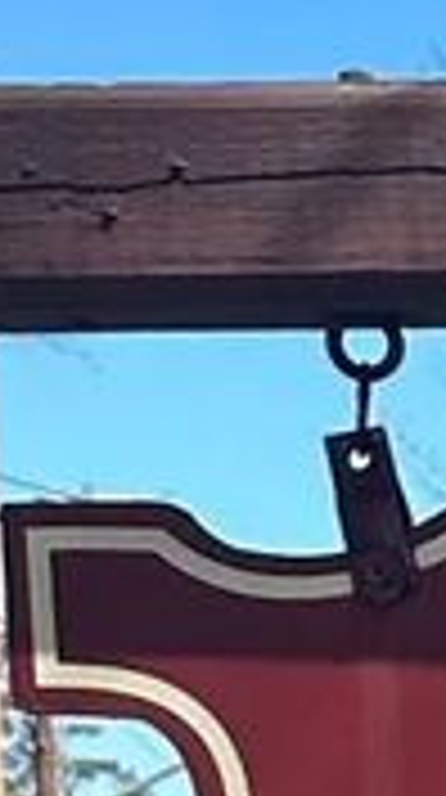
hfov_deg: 5.2
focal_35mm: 202
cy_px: 1666
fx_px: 4265
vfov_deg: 9.8
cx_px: 1847
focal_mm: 6.86
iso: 80
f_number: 1.78
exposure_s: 1/1473
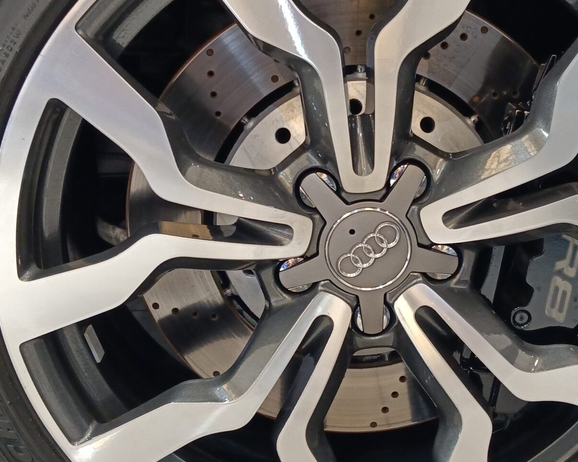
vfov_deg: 27.1
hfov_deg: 33.6
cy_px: 193
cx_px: 318
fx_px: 958
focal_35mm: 56
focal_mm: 3.98
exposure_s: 1/33.3
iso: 320
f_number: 16
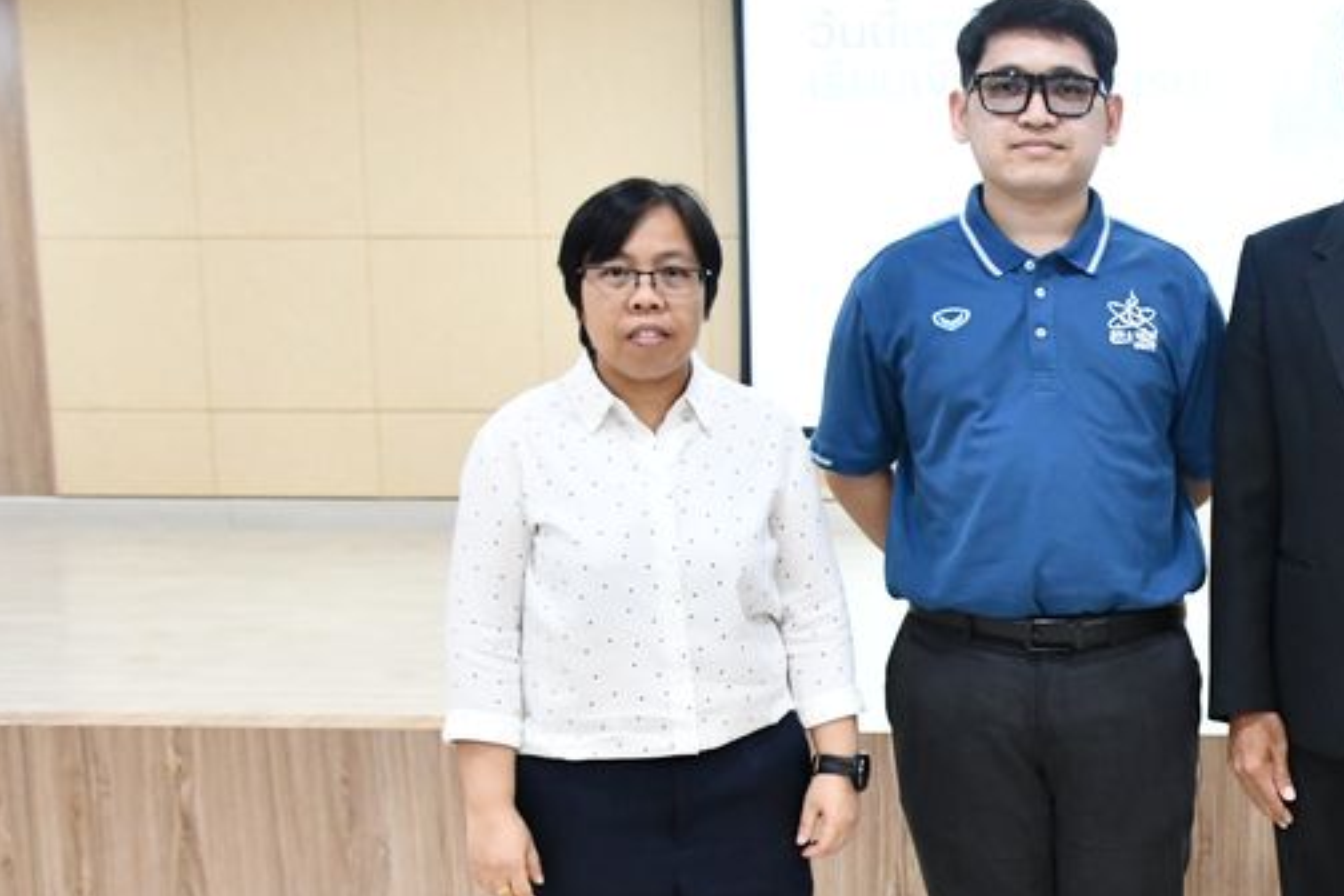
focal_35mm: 63
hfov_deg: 29.9
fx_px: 2352
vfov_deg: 21.4
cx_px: 1312
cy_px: 639
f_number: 3.5
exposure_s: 1/100
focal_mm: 21
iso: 3200
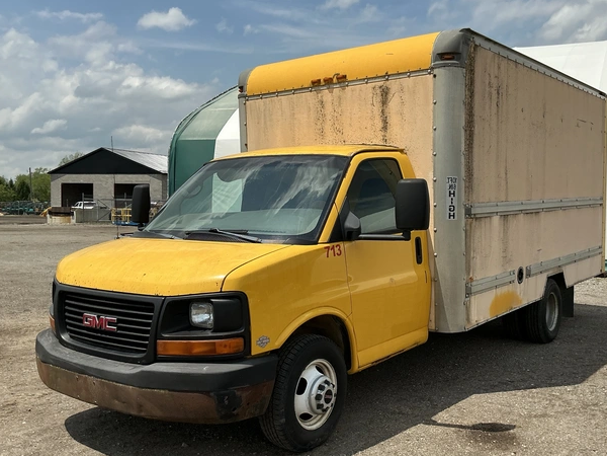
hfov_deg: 52.5
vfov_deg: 40.7
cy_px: 243
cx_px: 335
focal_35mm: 35
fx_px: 614
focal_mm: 3
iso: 25
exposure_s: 1/2959
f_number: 1.8
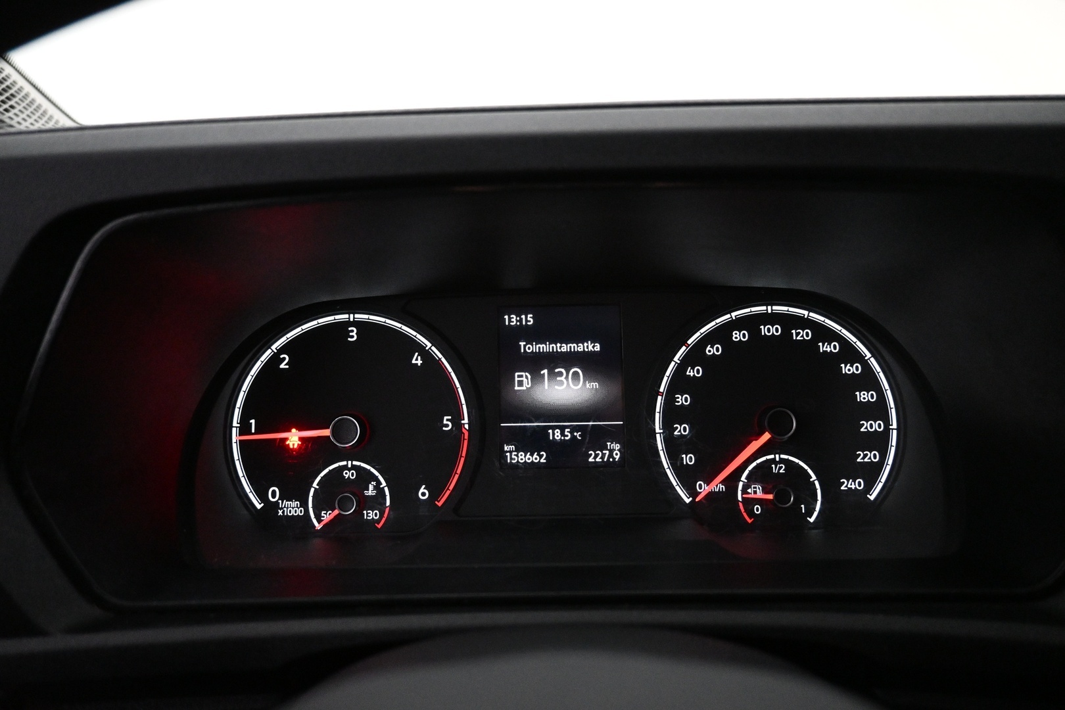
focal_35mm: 24
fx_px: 710
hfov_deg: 73.7
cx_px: 532
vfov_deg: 53.1
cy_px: 355
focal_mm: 16
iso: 4000
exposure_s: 1/80
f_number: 3.5
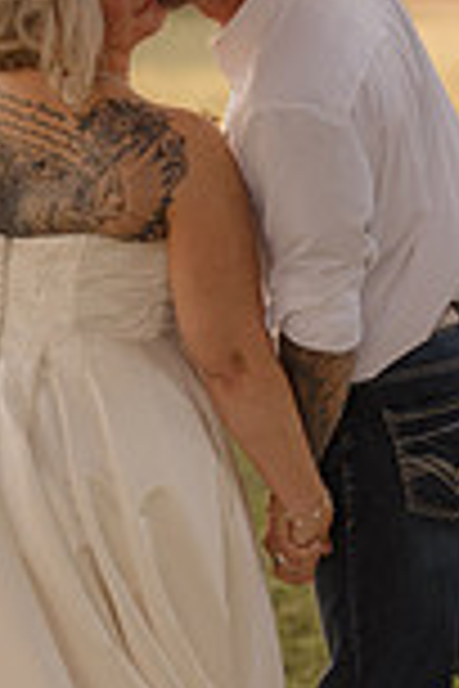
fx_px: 2811
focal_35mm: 147
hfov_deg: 9.3
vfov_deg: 14.0
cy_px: 310
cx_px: 166
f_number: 2.8
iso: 200
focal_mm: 50
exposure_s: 1/640
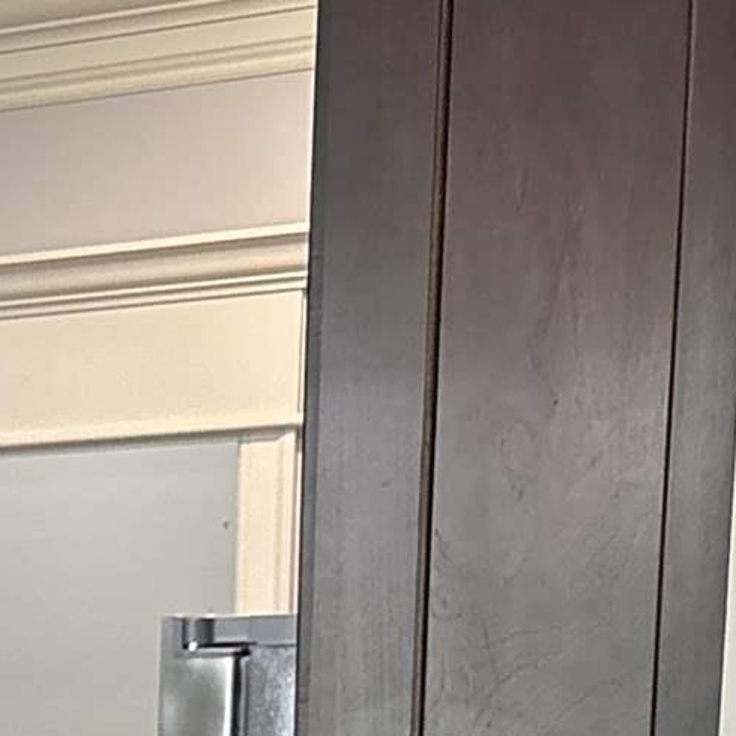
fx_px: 3464
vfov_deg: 11.2
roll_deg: +2.4
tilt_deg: -9.9
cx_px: -976
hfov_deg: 10.6
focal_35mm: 144
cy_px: 1382
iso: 250
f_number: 1.6
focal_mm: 5.96
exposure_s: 1/60
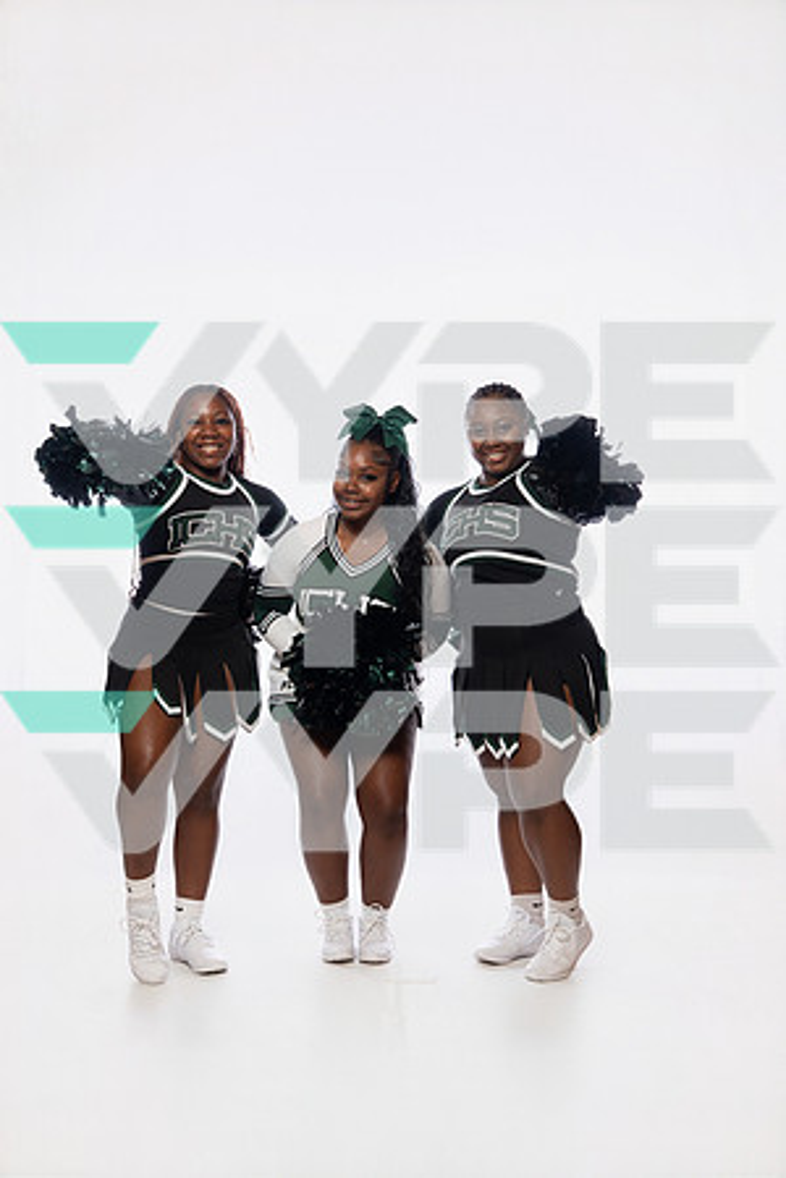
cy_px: 589
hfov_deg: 30.5
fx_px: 1441
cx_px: 393
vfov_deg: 44.5
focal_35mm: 44
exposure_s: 1/250
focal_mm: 44
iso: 640
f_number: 5.6
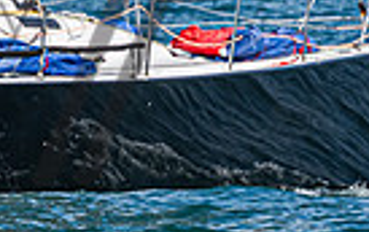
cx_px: -86
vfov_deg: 0.6
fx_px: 20752
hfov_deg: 1.0
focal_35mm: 2061
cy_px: -97
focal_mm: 400
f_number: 10
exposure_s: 1/1000
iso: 400
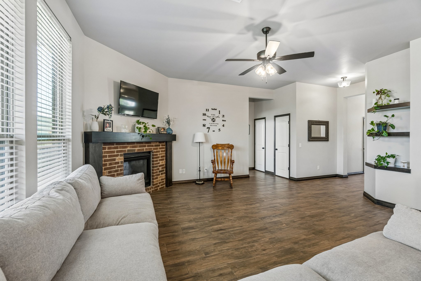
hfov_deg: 100.4
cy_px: 140
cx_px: 210
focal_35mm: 15
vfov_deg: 77.3
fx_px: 175
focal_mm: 10
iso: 200
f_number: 6.3
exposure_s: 1/60
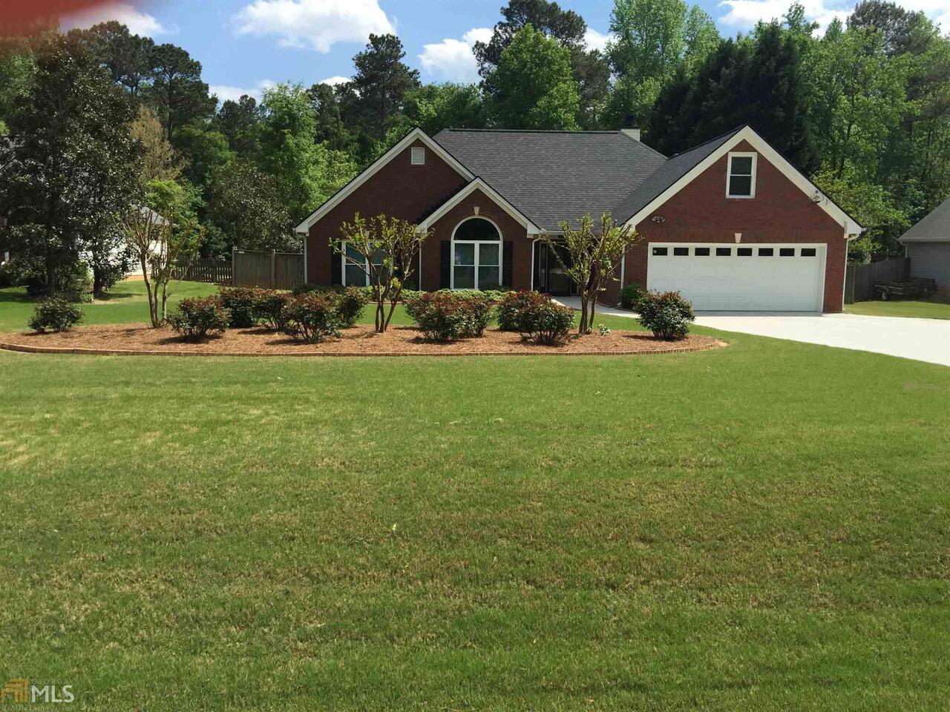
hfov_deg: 61.7
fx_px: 796
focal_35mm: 29
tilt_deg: -7.3
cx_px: 475
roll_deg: +1.1
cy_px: 356
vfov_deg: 48.2
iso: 32
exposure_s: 1/1721
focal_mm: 4.15
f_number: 2.2
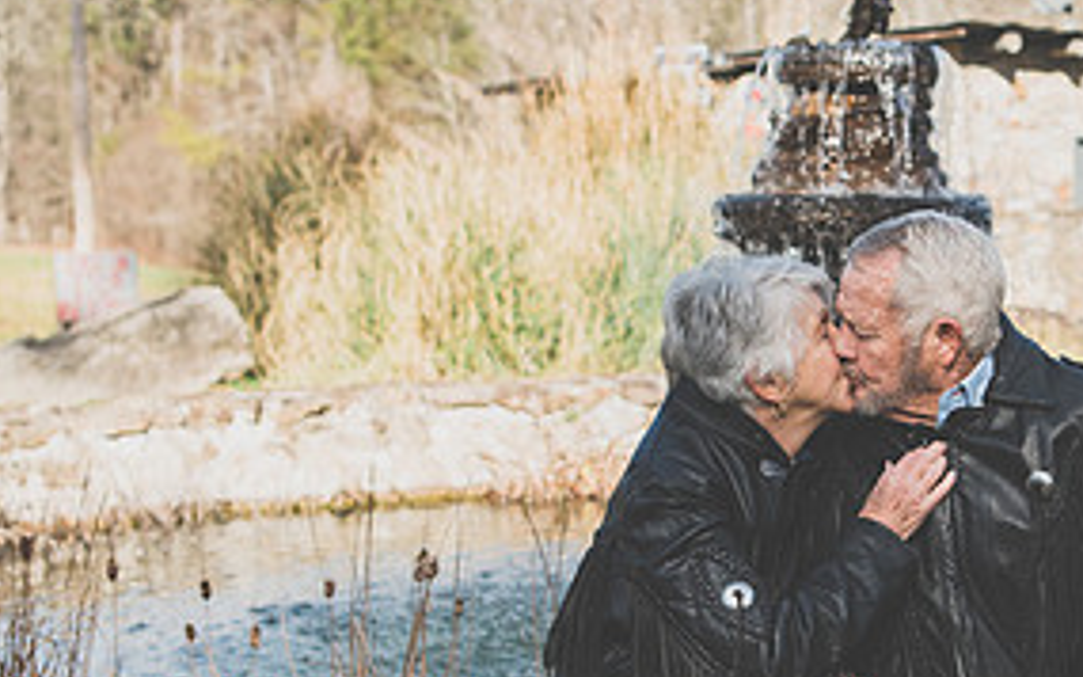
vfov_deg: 13.3
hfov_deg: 20.9
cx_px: 894
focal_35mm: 98
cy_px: 408
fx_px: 2892
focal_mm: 38
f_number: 3.2
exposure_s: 1/2500
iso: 400
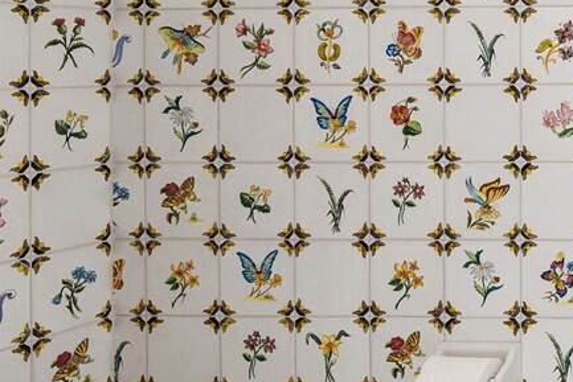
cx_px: 869
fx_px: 748
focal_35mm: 47
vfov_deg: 28.1
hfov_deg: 27.7
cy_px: 75
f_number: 6.3
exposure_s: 1/25
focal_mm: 12
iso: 1000
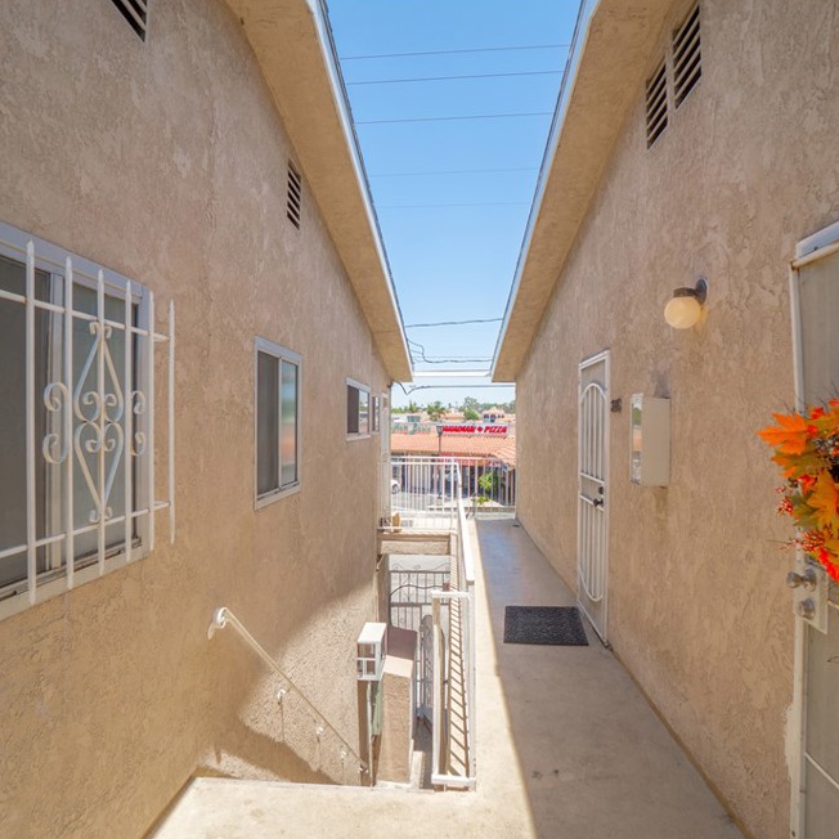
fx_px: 548
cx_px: 413
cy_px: 431
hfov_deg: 74.8
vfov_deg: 74.8
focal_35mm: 20
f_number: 7.1
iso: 100
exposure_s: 1/250
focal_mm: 10
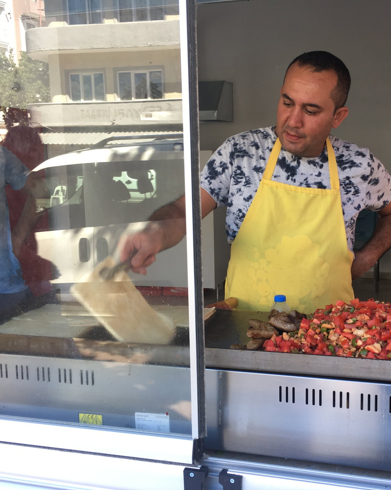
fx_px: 550
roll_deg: +0.5
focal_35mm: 38
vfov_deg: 47.9
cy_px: 245
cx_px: 254
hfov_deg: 38.8
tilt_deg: -7.3
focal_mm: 4.15
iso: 32
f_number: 2.2
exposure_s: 1/100
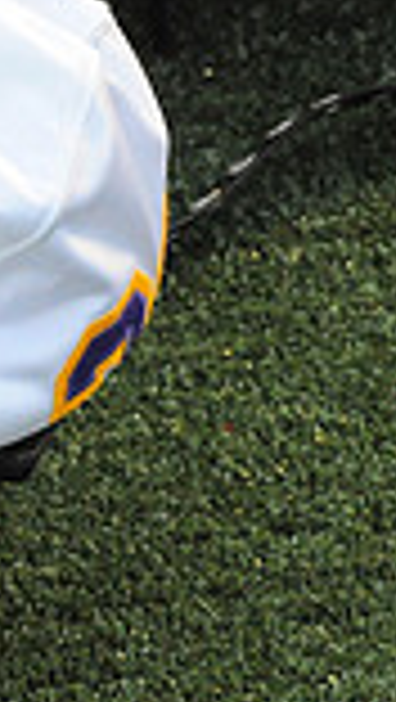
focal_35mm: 467
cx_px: -873
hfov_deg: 2.6
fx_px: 8699
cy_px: 378
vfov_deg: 4.6
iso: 6400
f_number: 11
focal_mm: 120
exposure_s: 1/160
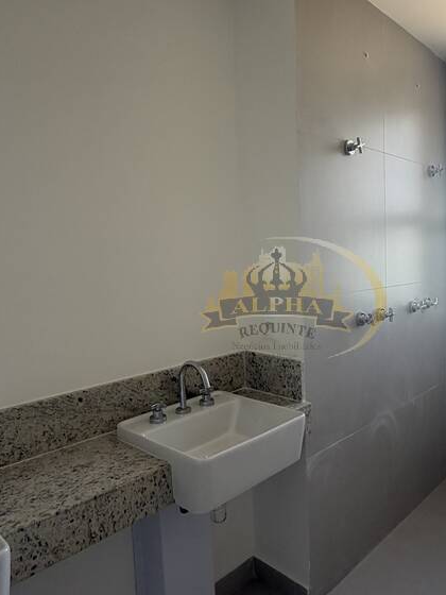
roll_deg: +1.2
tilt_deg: -4.7
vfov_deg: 65.3
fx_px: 464
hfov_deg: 50.6
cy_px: 302
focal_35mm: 27
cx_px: 291
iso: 125
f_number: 2.2
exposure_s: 1/121
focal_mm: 2.22
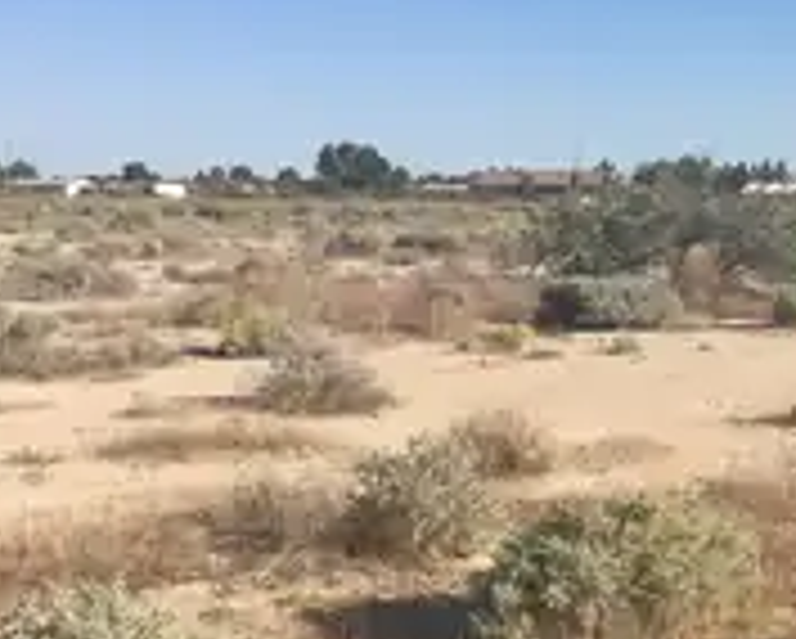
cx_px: 863
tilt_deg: +0.5
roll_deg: -1.2
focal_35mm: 64
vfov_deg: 23.8
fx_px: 1509
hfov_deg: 27.2
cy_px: 220
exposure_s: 1/2475
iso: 32
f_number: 2.2
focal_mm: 4.15
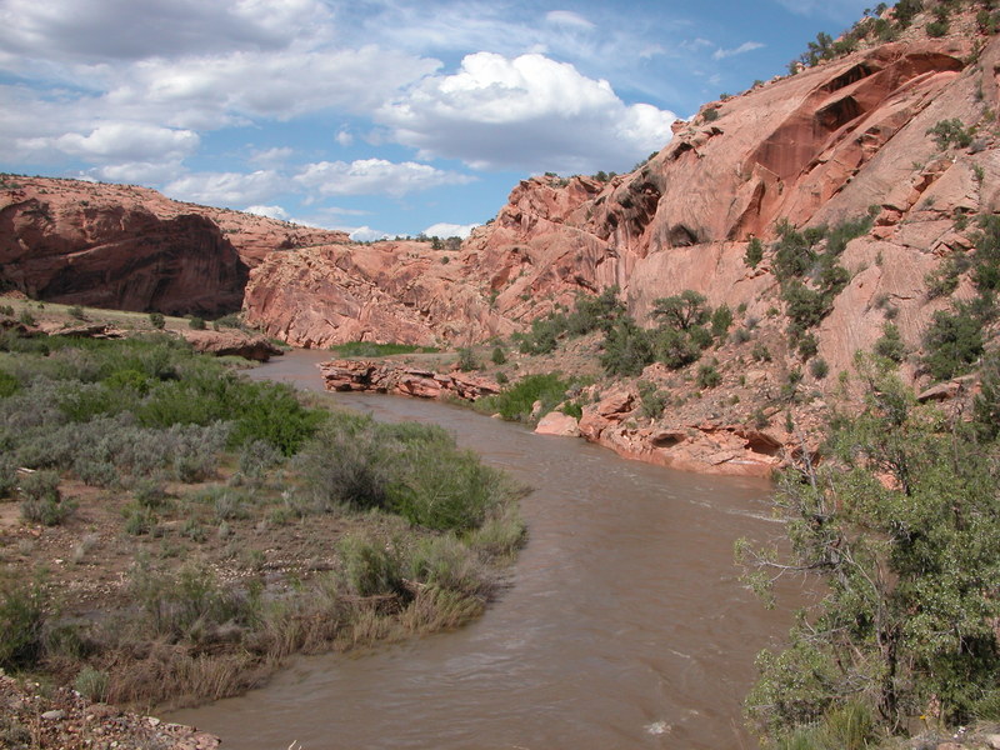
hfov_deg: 52.6
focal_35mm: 35
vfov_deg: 40.7
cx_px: 500
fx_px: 1011
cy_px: 375
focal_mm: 8.9
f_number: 7.1
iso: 100
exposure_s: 1/339
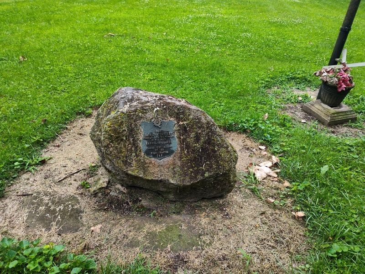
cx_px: 182
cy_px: 137
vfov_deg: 58.9
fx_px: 243
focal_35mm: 23
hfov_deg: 73.9
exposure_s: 1/200
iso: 134
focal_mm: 5.56
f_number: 1.8
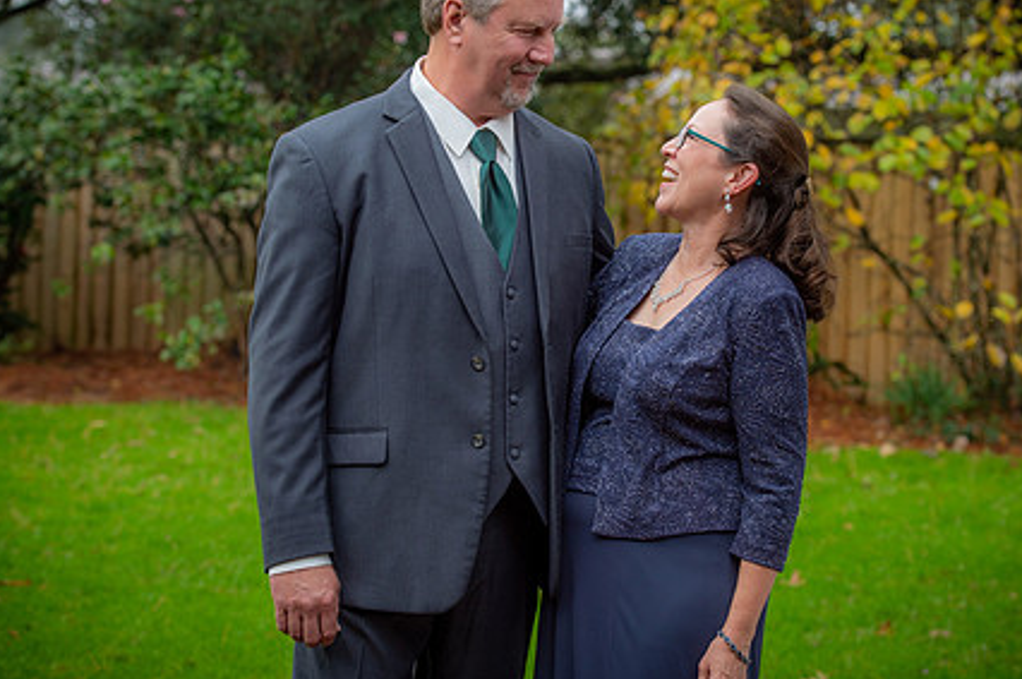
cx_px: 588
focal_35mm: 109
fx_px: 3091
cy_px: 307
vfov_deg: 12.5
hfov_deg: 18.8
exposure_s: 1/200
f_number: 4.5
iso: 200
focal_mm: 80
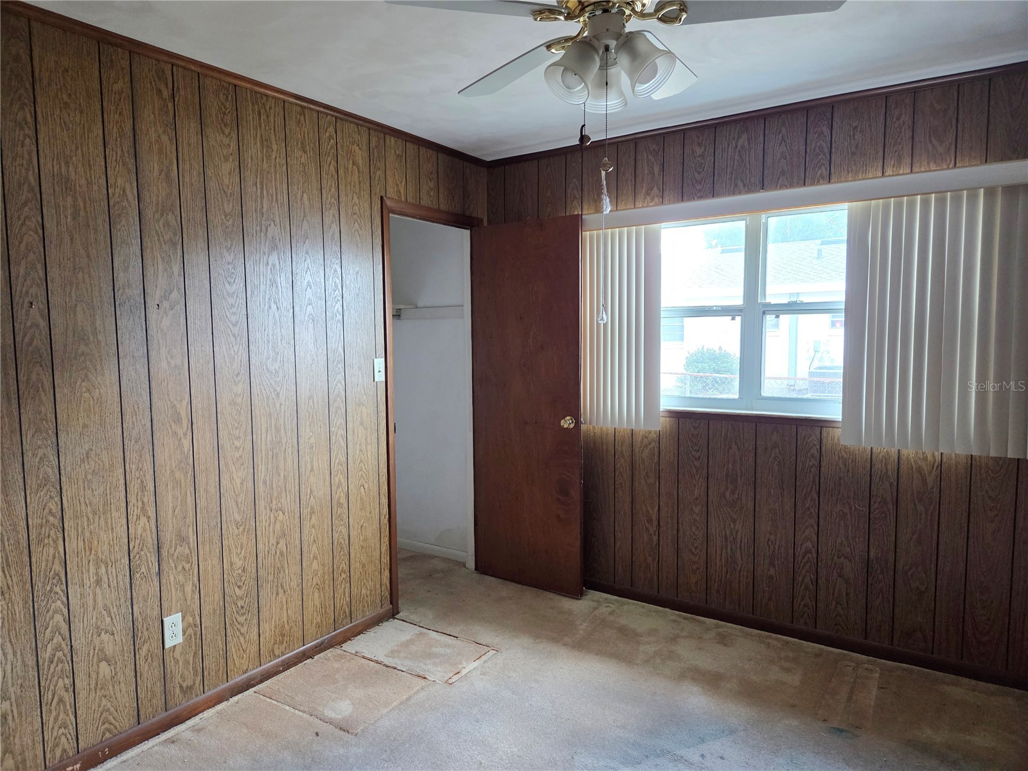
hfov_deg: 73.9
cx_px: 514
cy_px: 386
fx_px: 683
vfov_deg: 58.9
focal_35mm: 23
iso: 640
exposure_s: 1/120
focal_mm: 5.4
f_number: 1.8
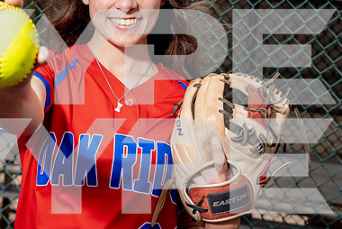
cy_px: 57
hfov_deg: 22.5
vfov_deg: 15.2
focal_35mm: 90
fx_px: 856
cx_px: 107
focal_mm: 59
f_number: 8
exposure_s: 1/250
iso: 100
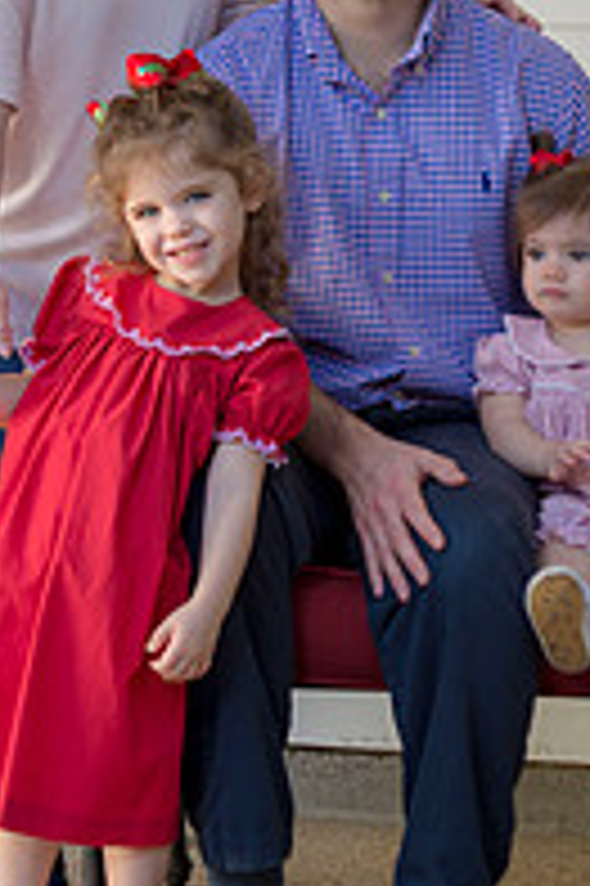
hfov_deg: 6.5
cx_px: 327
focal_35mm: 210
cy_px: 364
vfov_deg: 9.8
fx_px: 5171
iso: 320
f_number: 4
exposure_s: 1/200
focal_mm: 92
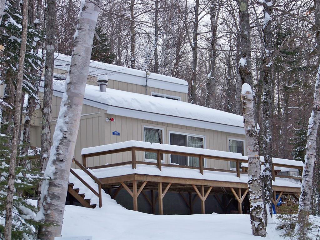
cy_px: 120
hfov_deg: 20.4
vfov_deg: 15.4
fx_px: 887
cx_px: 160
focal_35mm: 96
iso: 64
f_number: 3.2
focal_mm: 17.6
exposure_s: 1/320
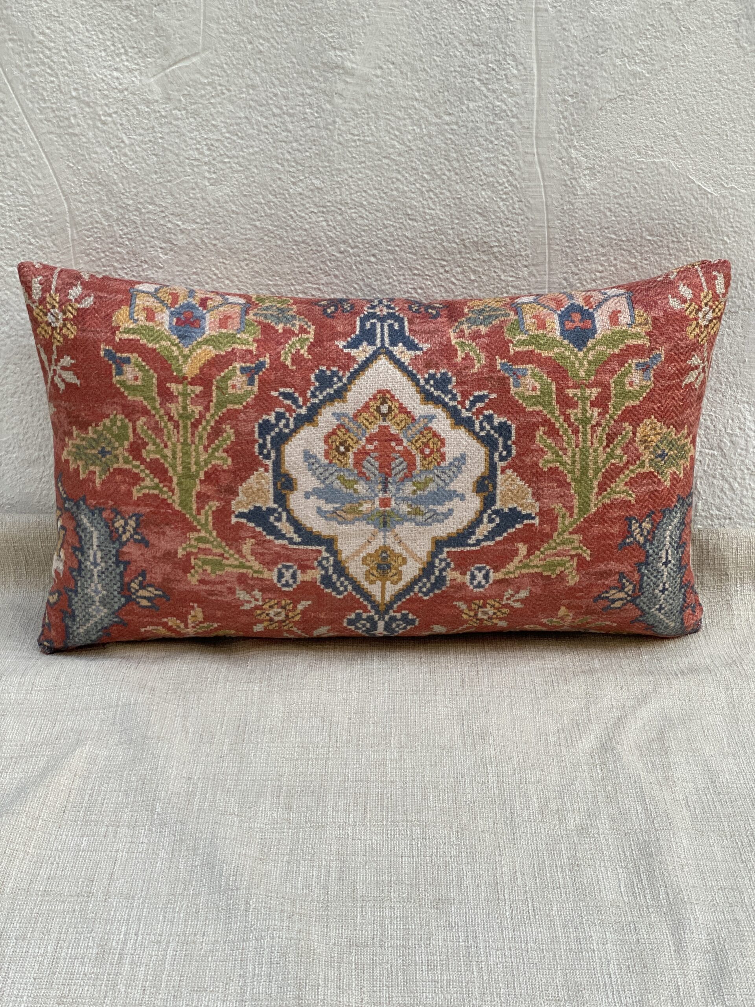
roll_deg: -0.1
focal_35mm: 52
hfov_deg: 28.0
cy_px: 504
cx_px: 378
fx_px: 1512
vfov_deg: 36.8
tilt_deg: -24.0
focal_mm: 6
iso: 50
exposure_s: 1/122
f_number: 2
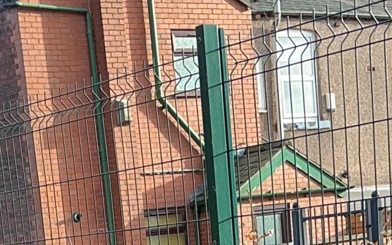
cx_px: 153
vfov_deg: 9.6
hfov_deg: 16.9
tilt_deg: -12.1
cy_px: 564
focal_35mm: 123
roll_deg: +7.4
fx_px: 1314
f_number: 1.8
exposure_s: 1/100
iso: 20
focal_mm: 3
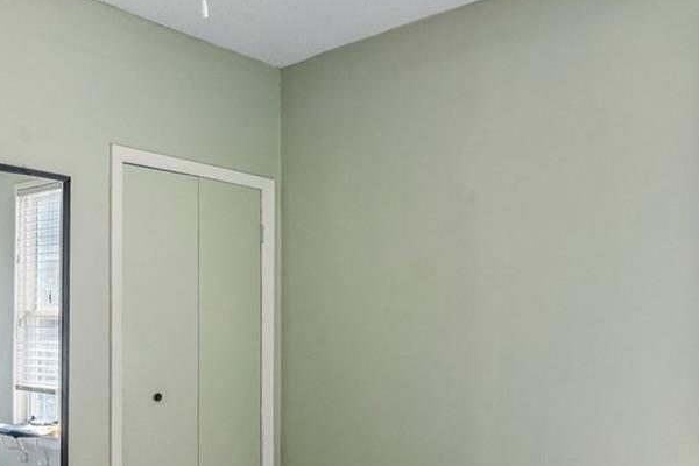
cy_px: 329
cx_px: 381
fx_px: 777
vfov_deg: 33.0
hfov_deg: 48.4
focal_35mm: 40
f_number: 8
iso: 800
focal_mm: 10
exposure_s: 1/30
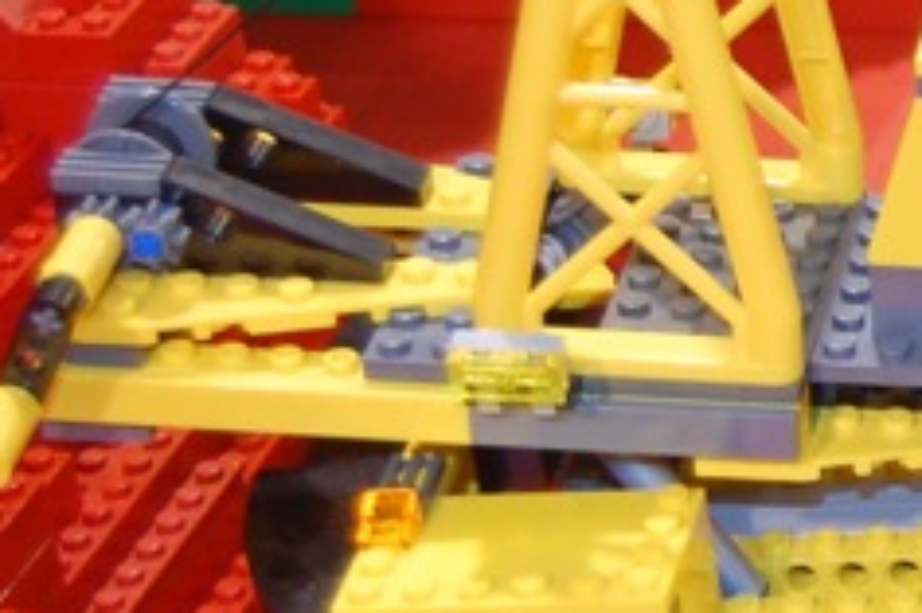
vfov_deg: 6.8
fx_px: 5174
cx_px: 1899
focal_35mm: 202
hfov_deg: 9.5
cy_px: 338
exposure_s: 1/3
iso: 400
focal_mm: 31
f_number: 5
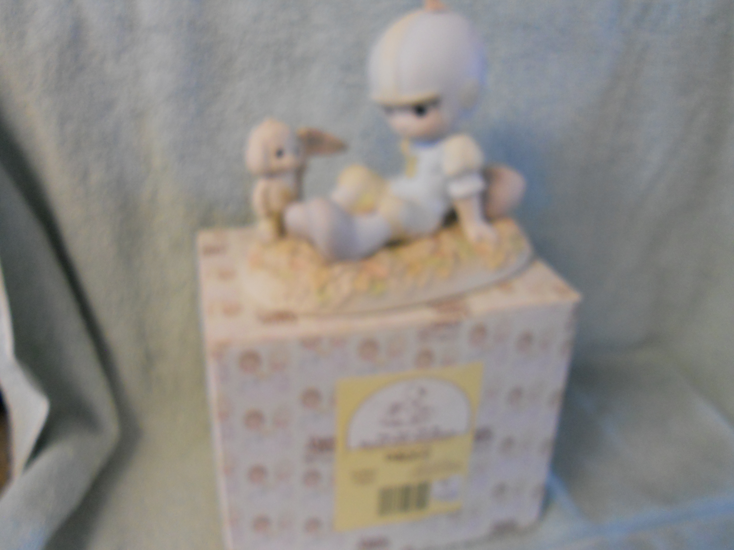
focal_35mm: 32
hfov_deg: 56.8
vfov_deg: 44.2
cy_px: 275
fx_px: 679
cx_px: 367
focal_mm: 5.8
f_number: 3.5
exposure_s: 1/30
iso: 320
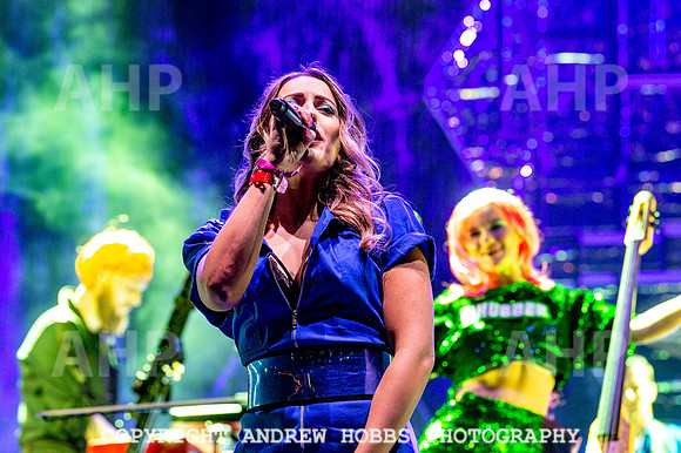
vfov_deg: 8.7
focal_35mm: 157
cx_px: 313
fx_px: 2965
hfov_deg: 13.1
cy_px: 208
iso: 6400
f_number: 4.5
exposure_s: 1/320
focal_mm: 145
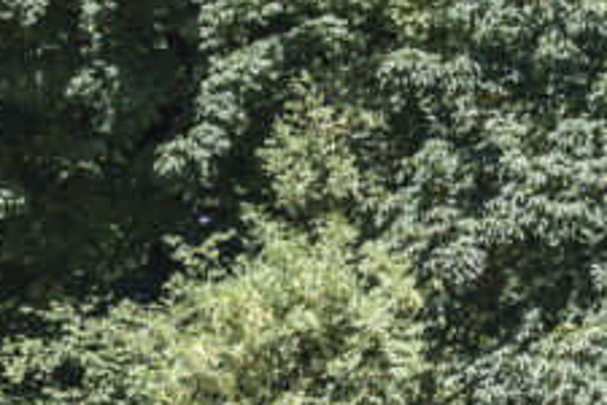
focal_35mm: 477
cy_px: 647
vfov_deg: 2.9
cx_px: -515
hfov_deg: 4.3
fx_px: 8042
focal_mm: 105
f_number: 2.8
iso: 100
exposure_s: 1/2500
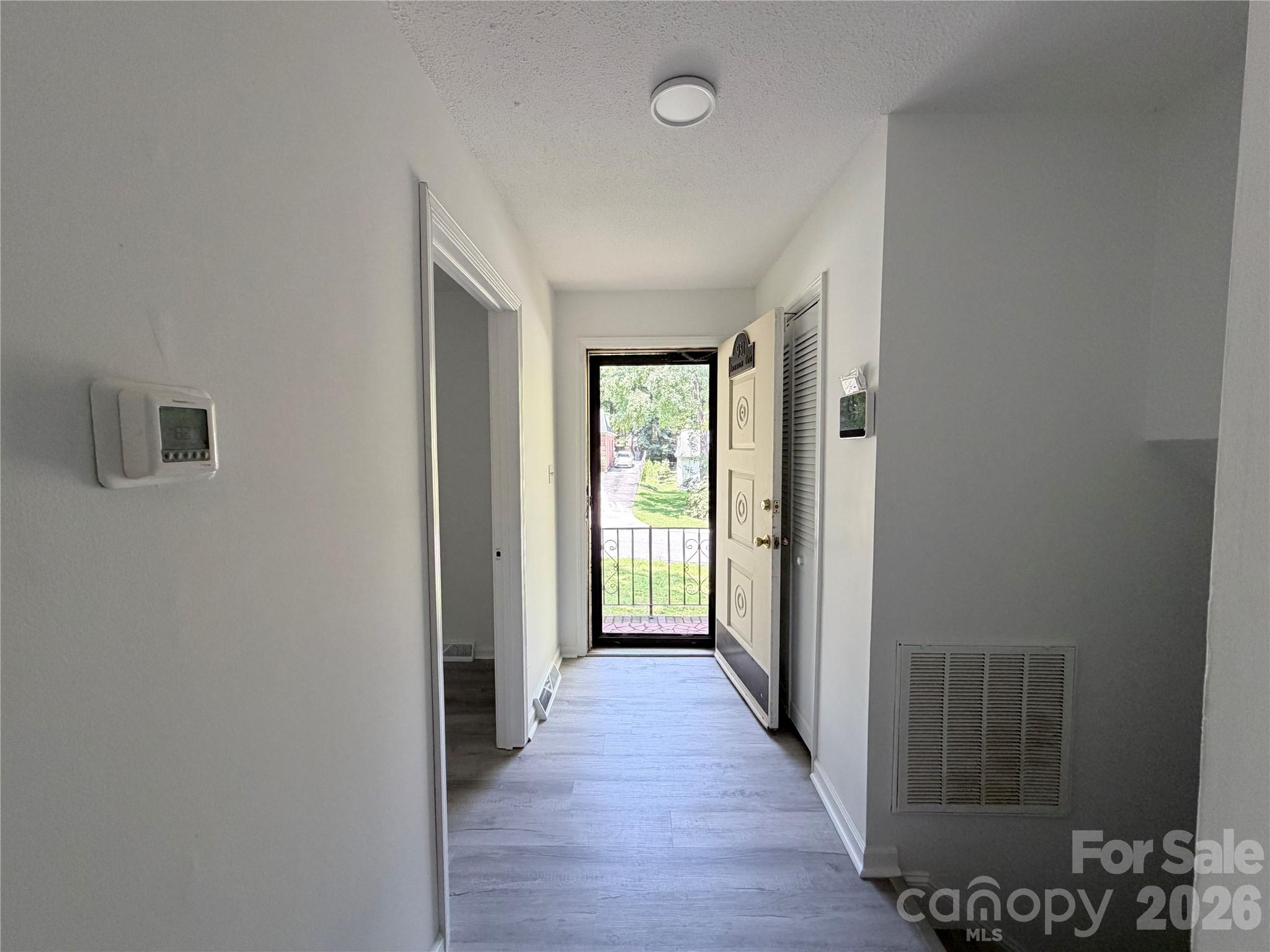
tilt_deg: -2.5
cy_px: 476
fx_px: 514
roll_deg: -0.1
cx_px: 635
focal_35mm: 14
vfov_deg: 85.7
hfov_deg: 102.1
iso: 200
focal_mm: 2.22
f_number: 2.2
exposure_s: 1/121
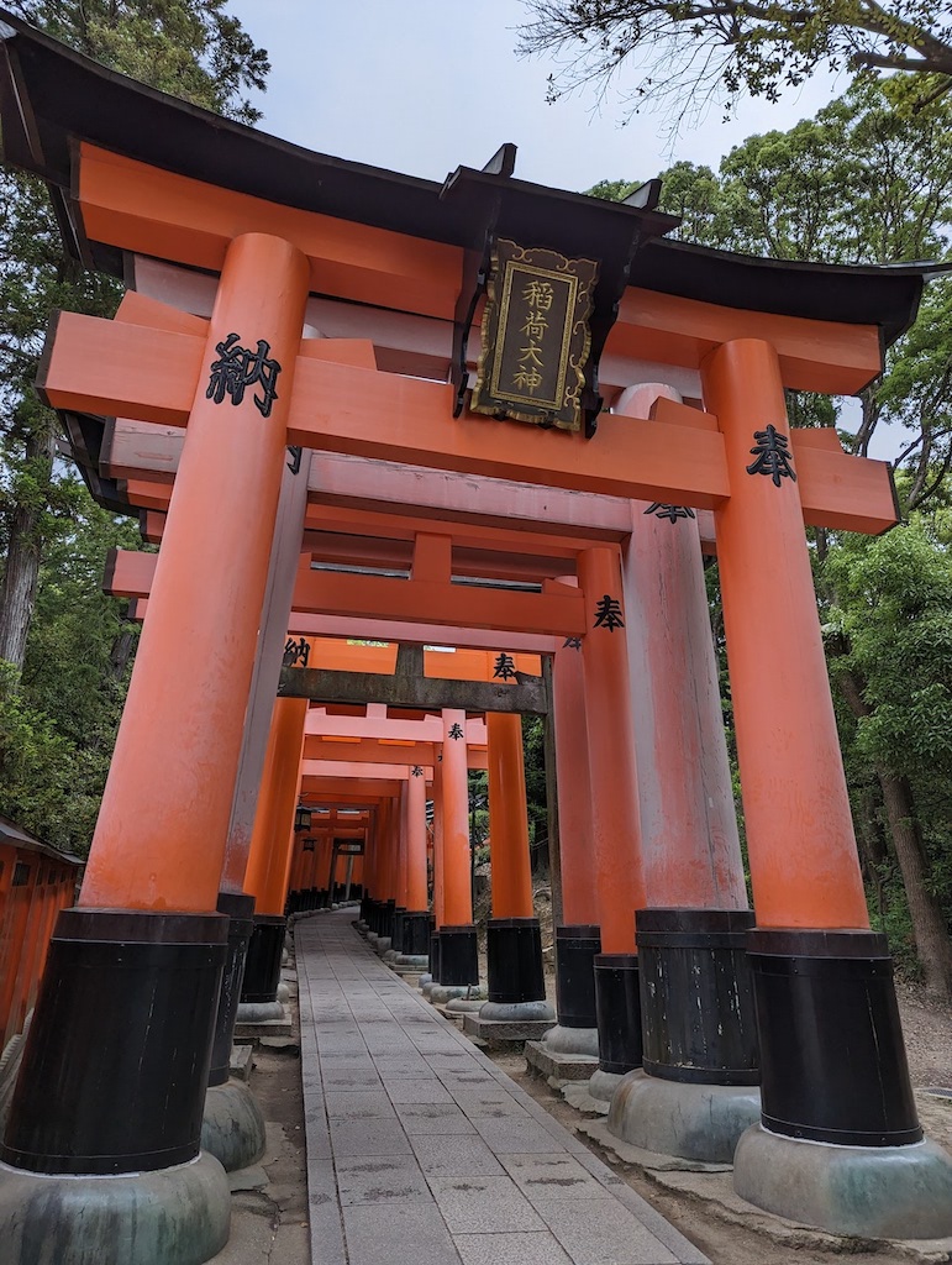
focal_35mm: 24
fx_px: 878
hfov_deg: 56.9
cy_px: 632
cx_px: 476
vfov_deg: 71.5
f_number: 1.85
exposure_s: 1/122
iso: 31
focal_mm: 6.81
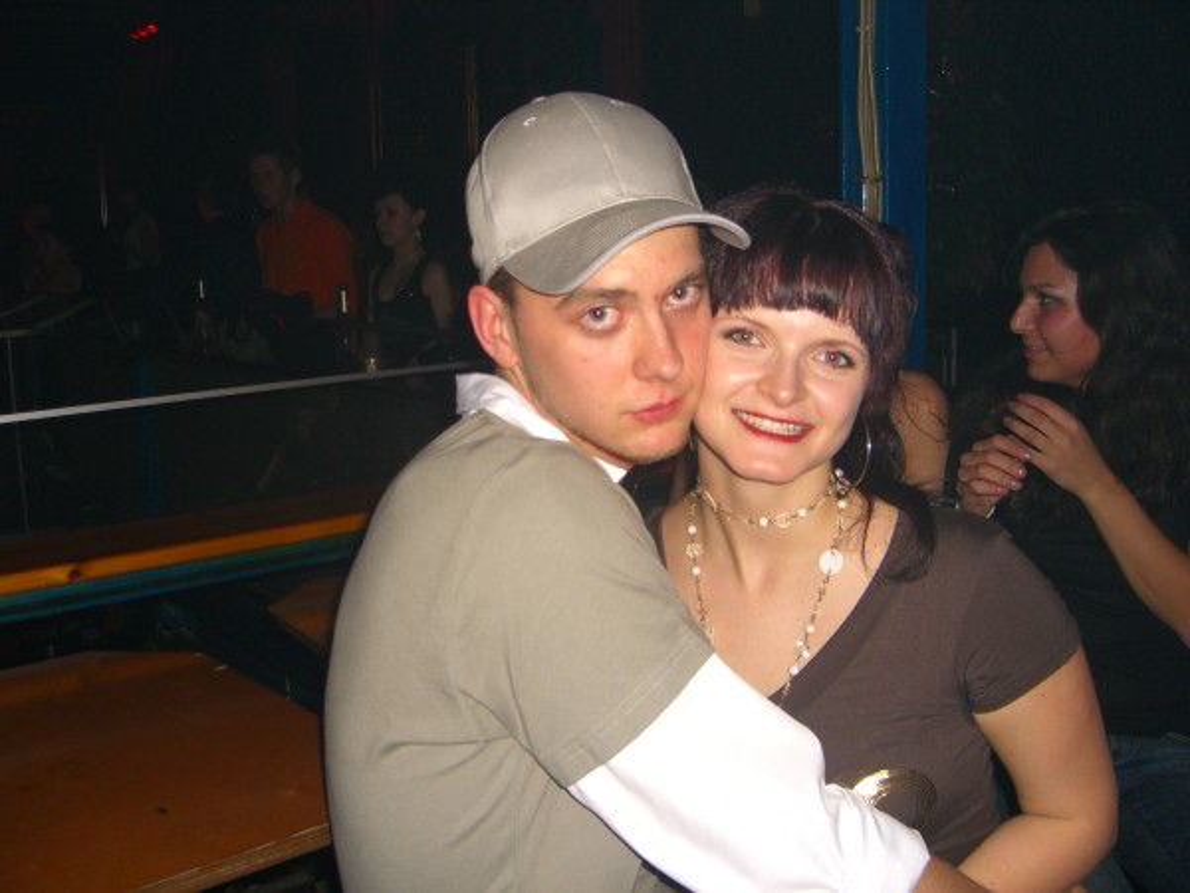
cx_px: 595
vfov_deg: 37.7
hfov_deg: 49.0
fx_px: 1306
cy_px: 446
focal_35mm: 38
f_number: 2.8
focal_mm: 7.9
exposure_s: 1/60
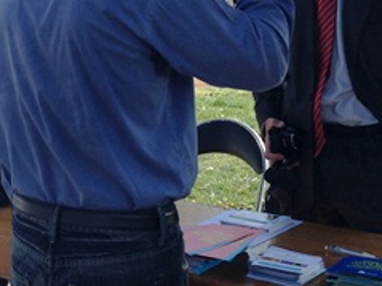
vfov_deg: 17.6
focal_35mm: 83
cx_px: 99
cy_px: 61
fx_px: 915
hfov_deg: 23.4
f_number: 2.4
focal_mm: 4.12
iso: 50
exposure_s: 1/653
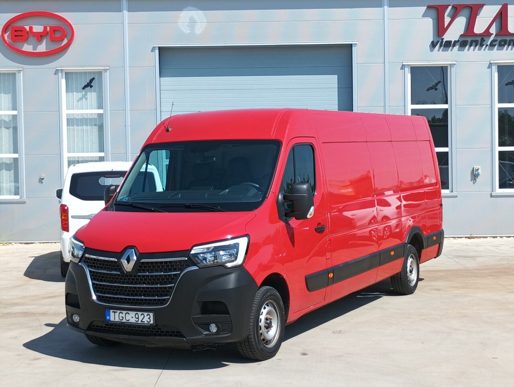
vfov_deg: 25.3
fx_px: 863
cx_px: 257
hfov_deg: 33.2
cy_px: 194
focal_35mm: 58
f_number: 1.8
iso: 50
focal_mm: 4.26
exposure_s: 1/497
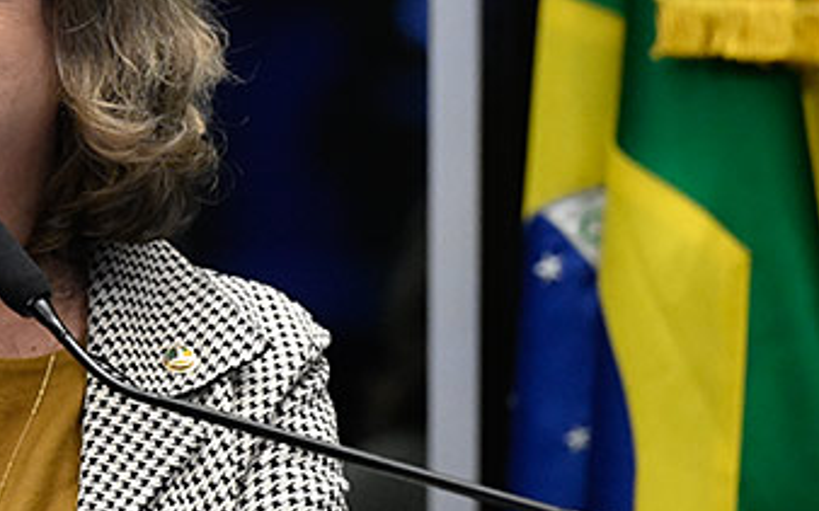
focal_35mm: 518
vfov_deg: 2.5
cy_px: 145
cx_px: -141
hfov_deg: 4.0
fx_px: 11558
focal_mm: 200
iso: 6400
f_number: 4
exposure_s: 1/200
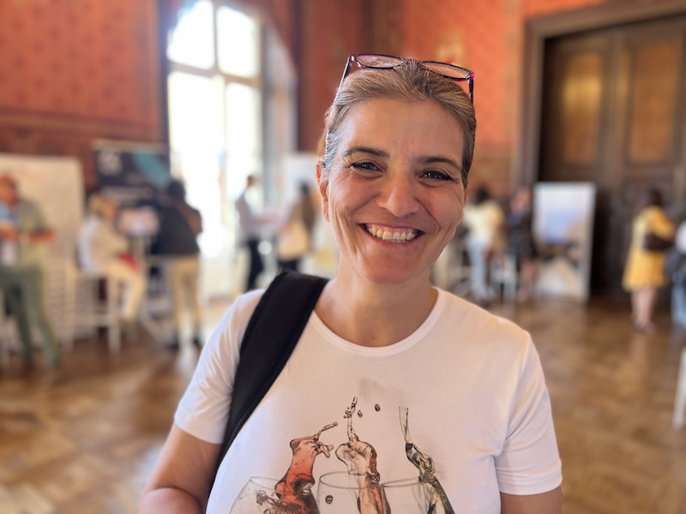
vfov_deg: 53.1
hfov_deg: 67.3
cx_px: 343
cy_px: 257
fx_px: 515
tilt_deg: -6.4
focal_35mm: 26
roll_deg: -0.5
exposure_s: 1/50
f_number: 1.5
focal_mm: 5.7
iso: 100
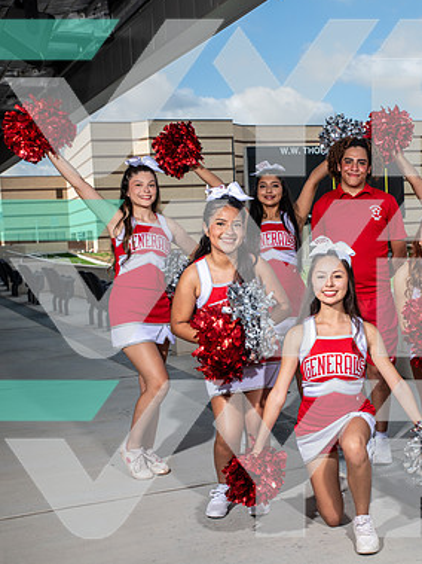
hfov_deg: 26.9
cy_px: 279
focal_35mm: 53
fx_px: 862
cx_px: 348
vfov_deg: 36.2
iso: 100
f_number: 7.1
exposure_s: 1/320
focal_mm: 36
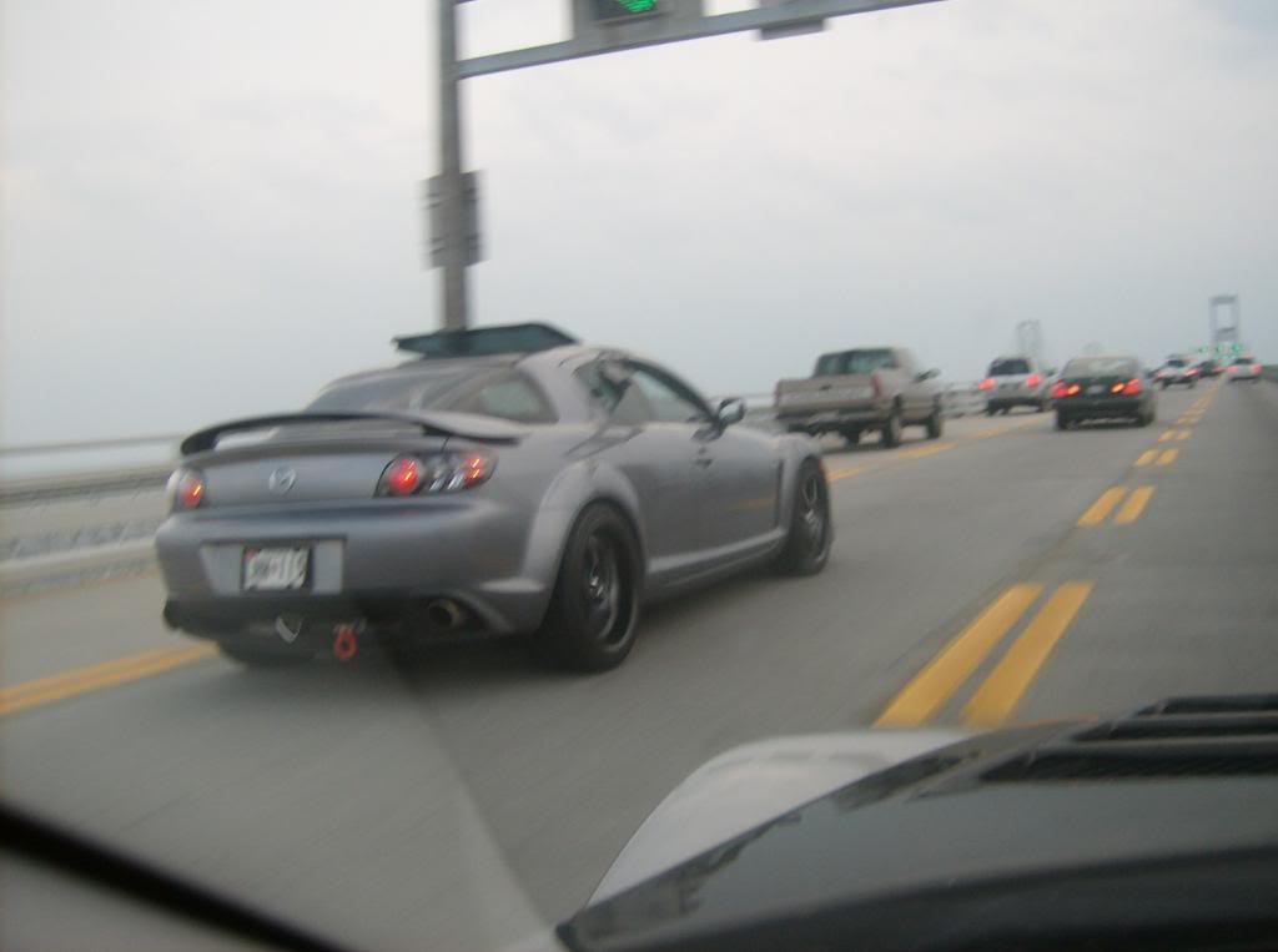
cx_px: 639
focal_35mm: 36
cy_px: 476
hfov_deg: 51.5
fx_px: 1326
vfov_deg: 39.5
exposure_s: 1/91.5
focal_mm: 6
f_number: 2.8
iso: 100
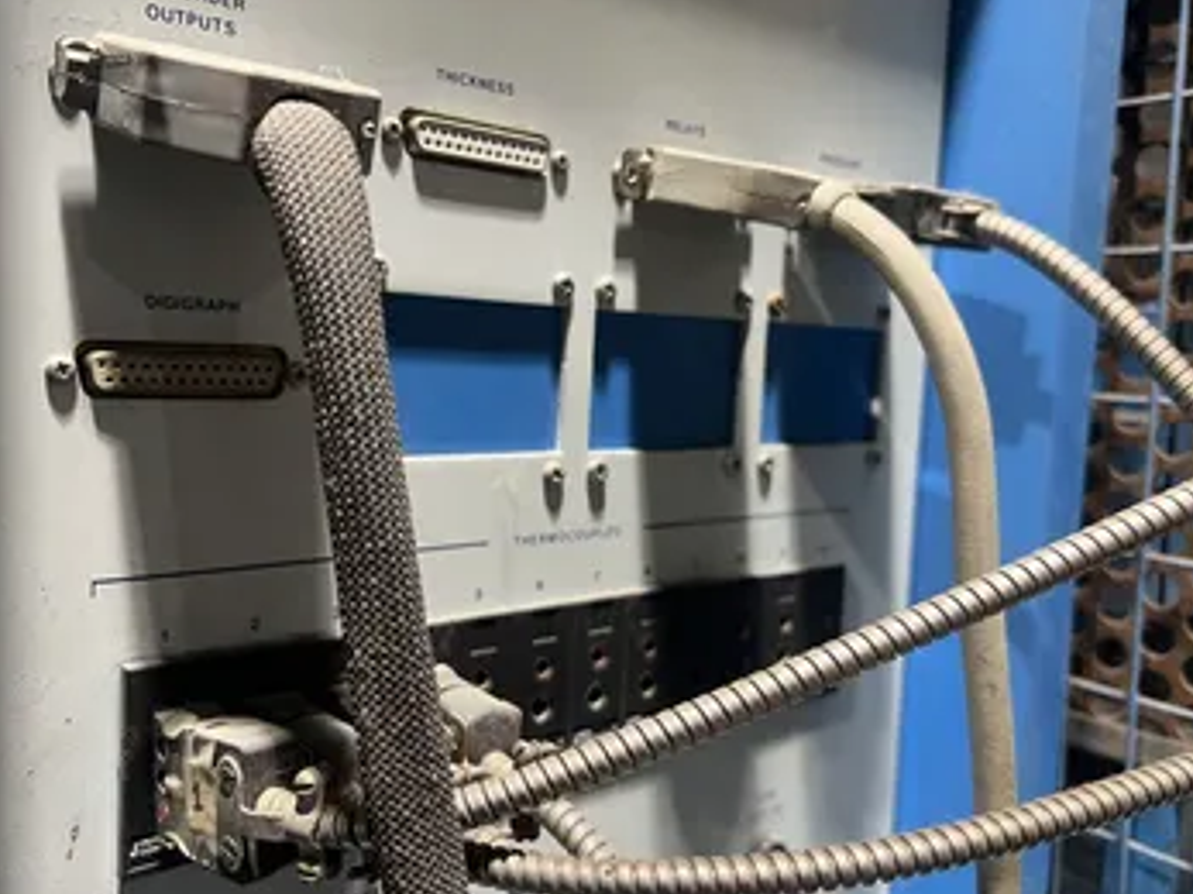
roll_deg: -1.2
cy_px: 444
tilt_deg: -7.7
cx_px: 588
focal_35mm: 30
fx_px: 1034
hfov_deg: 60.0
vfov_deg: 46.8
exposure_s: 1/60
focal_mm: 5.7
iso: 200
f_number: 1.5
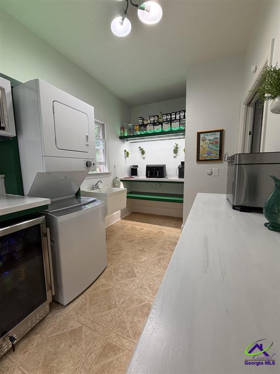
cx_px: 140
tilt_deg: -8.2
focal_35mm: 14
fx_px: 151
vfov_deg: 102.1
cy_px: 187
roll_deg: +0.7
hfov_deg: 85.7
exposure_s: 1/120
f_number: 2.2
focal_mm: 2.22
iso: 200
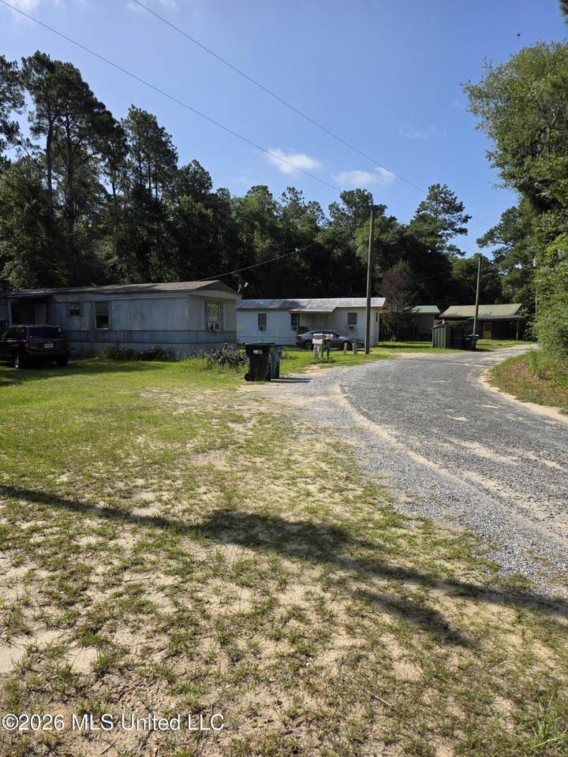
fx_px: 503
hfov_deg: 58.9
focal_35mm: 23
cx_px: 284
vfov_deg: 73.9
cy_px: 378
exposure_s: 1/5608
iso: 80
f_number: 1.7
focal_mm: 6.3
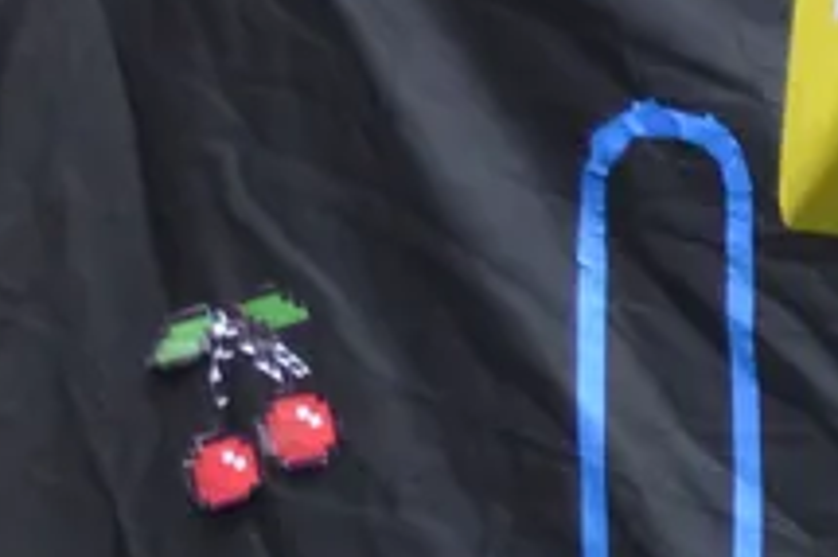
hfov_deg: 7.8
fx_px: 5536
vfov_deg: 5.5
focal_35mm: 238
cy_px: 1391
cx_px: 2268
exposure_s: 1/60
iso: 400
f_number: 4
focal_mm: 24
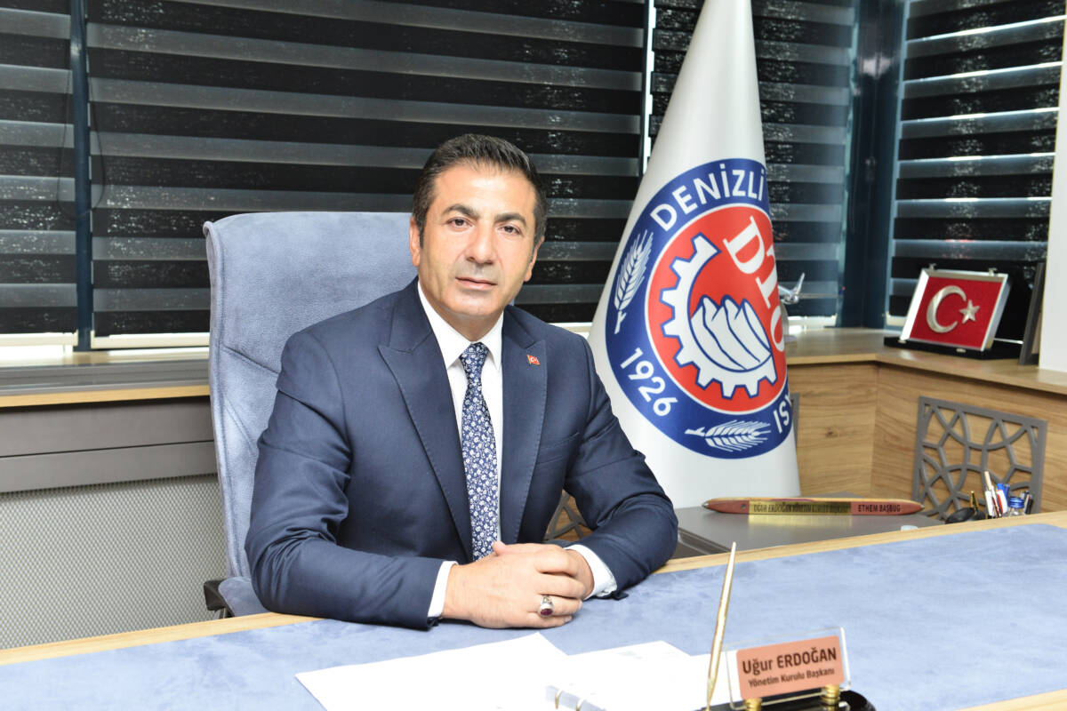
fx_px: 1334
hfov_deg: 43.6
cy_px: 356
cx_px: 534
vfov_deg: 29.9
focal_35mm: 45
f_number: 6.3
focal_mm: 45
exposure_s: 1/60
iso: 1600
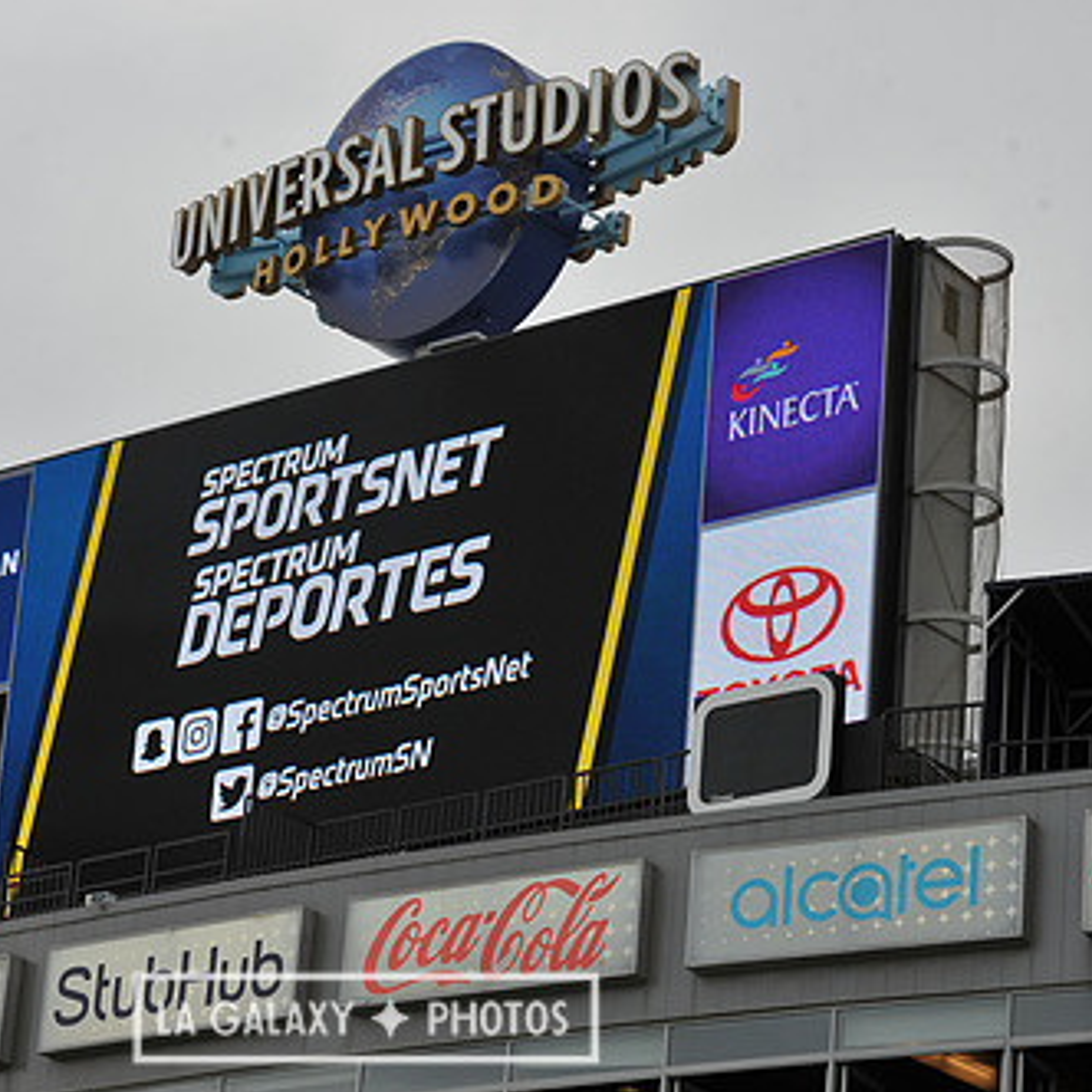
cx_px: 365
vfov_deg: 12.4
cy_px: 523
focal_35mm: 141
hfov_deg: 12.4
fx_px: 5032
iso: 400
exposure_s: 1/200
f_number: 9
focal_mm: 95
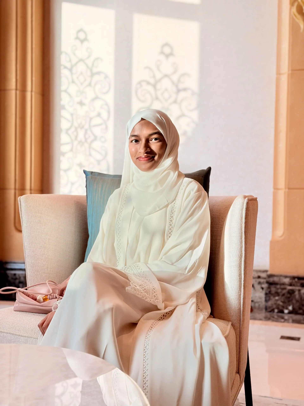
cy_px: 203
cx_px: 152
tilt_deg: -0.4
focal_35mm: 48
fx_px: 562
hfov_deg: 30.3
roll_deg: -1.4
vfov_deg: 39.7
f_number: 1.78
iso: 50
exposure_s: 1/215
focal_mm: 6.76
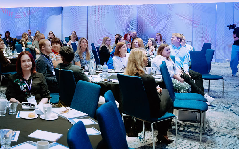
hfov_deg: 39.8
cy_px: 30
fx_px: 306
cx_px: 29
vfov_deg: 26.9
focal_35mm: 47
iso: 3200
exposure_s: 1/200
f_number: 2.8
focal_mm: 24
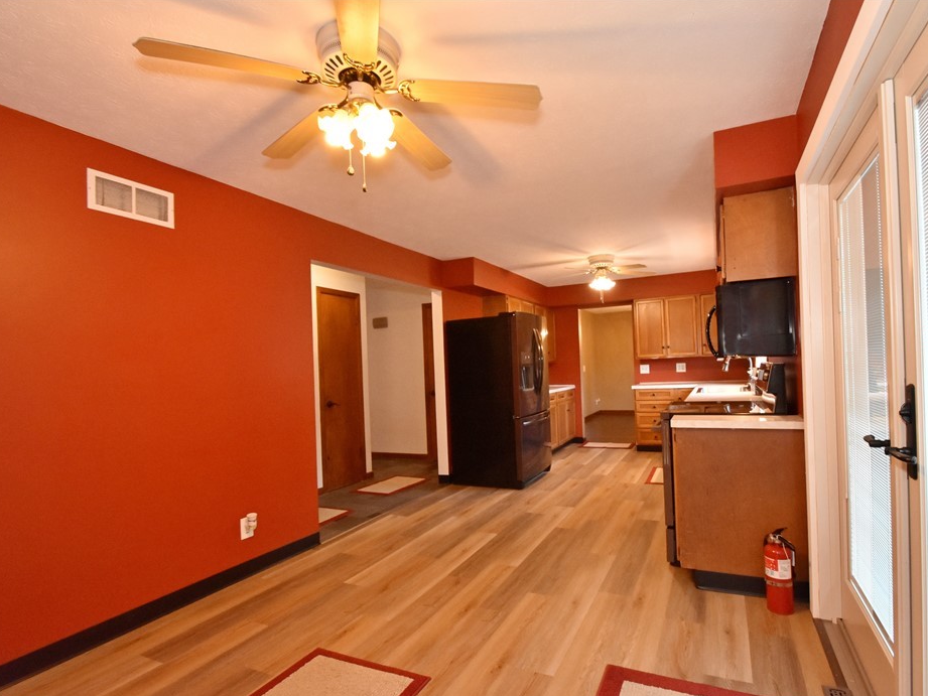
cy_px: 362
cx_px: 517
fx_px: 456
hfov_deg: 90.6
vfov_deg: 74.7
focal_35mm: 17
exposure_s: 1/60
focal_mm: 10
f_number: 8
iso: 1800
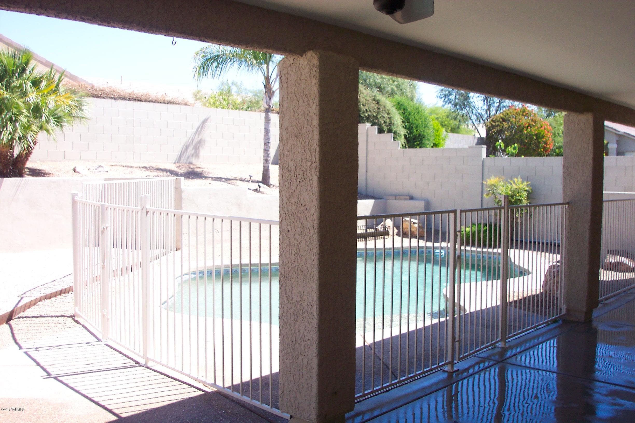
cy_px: 212
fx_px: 617
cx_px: 318
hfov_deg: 54.4
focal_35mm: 35
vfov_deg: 37.9
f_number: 2.8
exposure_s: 1/500
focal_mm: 7.5
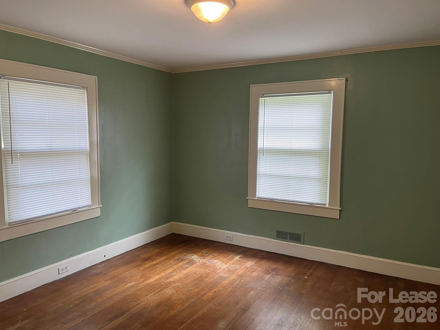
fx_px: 330
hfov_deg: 67.3
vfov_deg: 53.1
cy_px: 165
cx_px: 220
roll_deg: -0.2
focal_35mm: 26
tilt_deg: -6.4
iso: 125
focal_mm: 5.1
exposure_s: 1/60
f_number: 1.6
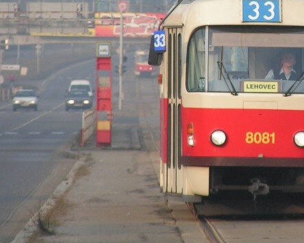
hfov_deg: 3.5
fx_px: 5029
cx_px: 264
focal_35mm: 559
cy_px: 25
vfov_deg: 2.8
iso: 50
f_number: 3.5
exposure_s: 1/400
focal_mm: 43.3
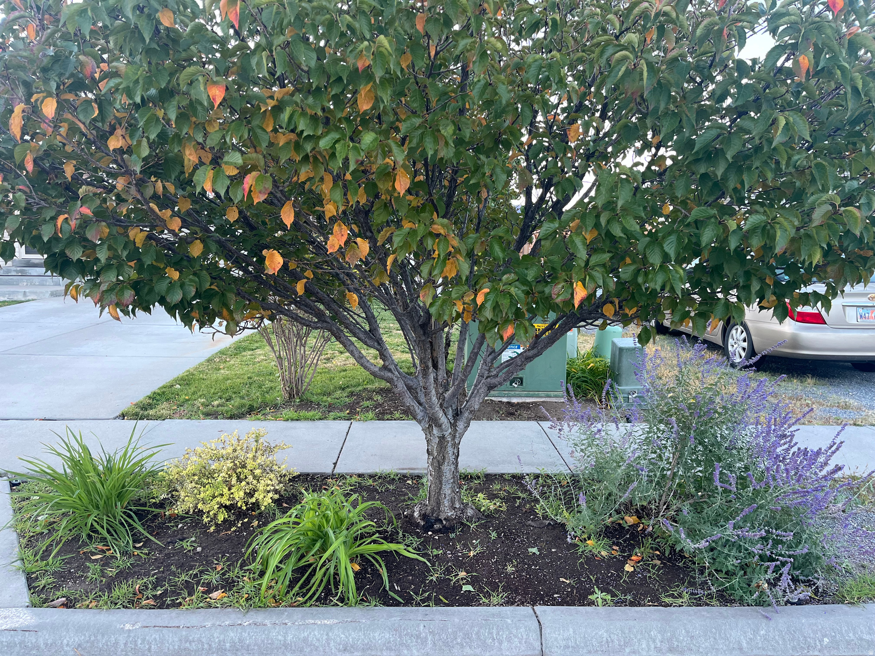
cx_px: 438
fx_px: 657
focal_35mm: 26
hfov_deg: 67.3
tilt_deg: -6.6
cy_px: 328
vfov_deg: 53.1
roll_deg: -0.7
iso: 100
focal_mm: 5.1
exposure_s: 1/121
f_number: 1.6
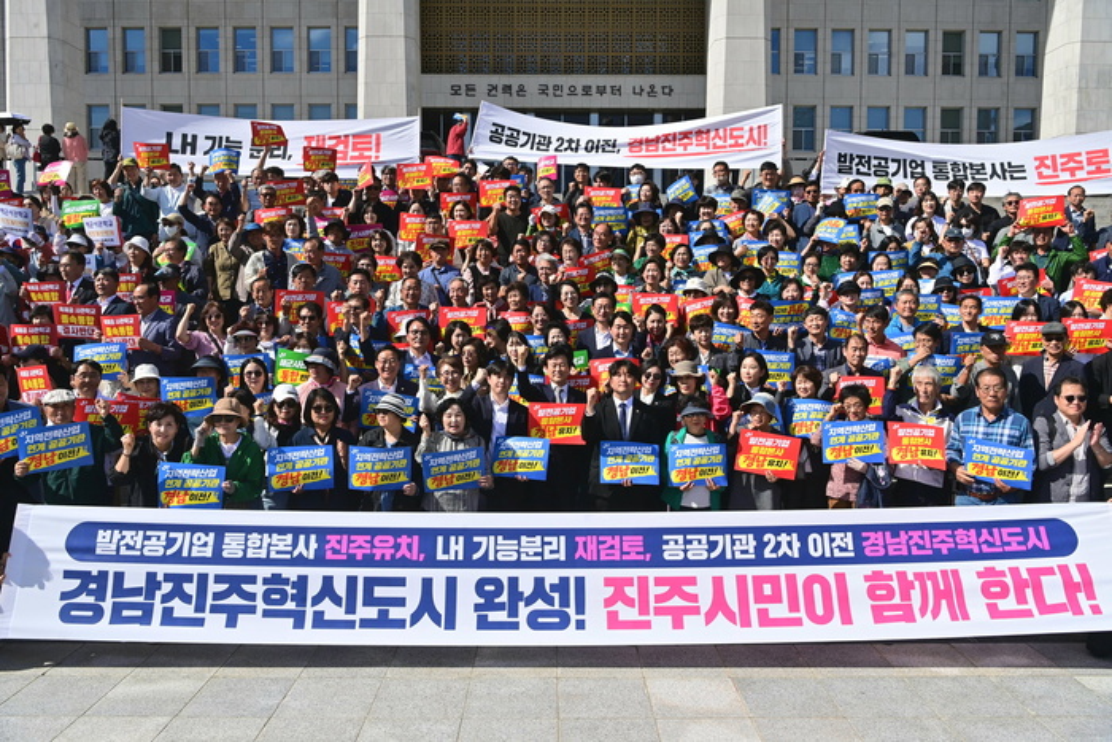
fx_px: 896
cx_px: 556
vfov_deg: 45.0
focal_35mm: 29
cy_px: 371
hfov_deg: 63.6
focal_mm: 29
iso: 400
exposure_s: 1/1000
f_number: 11
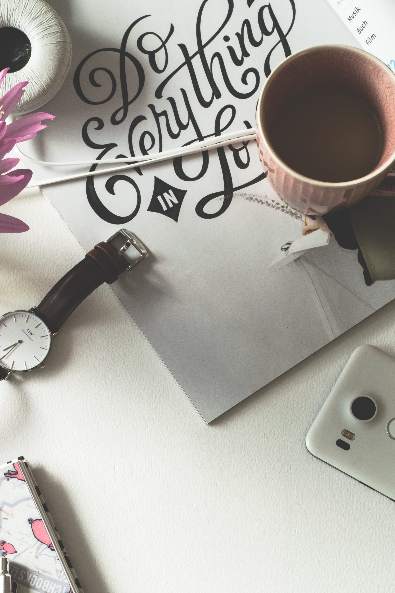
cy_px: 410
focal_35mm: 113
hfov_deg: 12.1
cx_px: 146
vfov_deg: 18.0
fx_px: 1860
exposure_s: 1/1.25
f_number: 16
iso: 160
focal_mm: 50
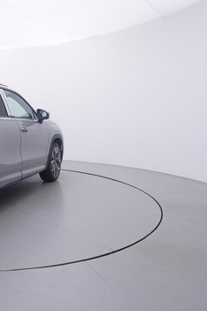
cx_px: -21
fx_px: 300
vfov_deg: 54.8
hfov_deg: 33.2
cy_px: 152
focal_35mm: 35
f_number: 5
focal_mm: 15
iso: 200
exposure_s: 1/80
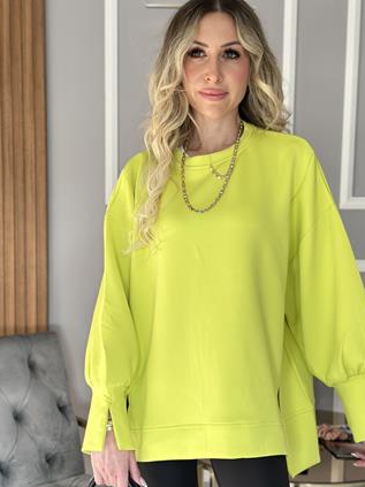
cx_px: 207
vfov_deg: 32.6
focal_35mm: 59
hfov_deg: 24.8
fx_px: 830
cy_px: 281
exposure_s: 1/67
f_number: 1.78
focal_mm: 6.86
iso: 125
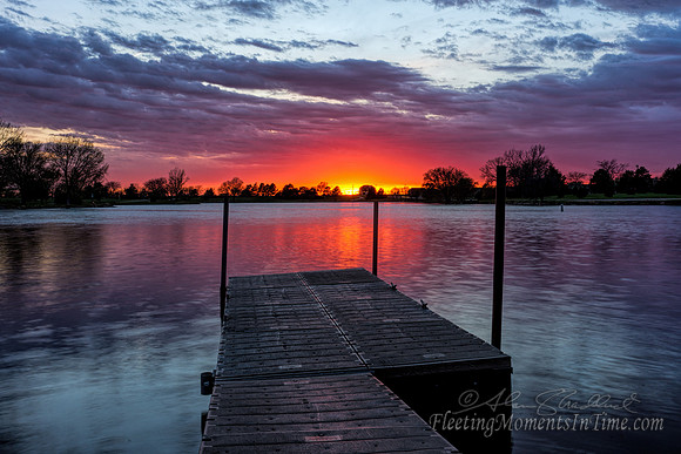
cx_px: 340
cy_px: 227
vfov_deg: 37.9
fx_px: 662
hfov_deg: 54.4
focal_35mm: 35
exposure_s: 1
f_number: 20
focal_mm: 35
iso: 50
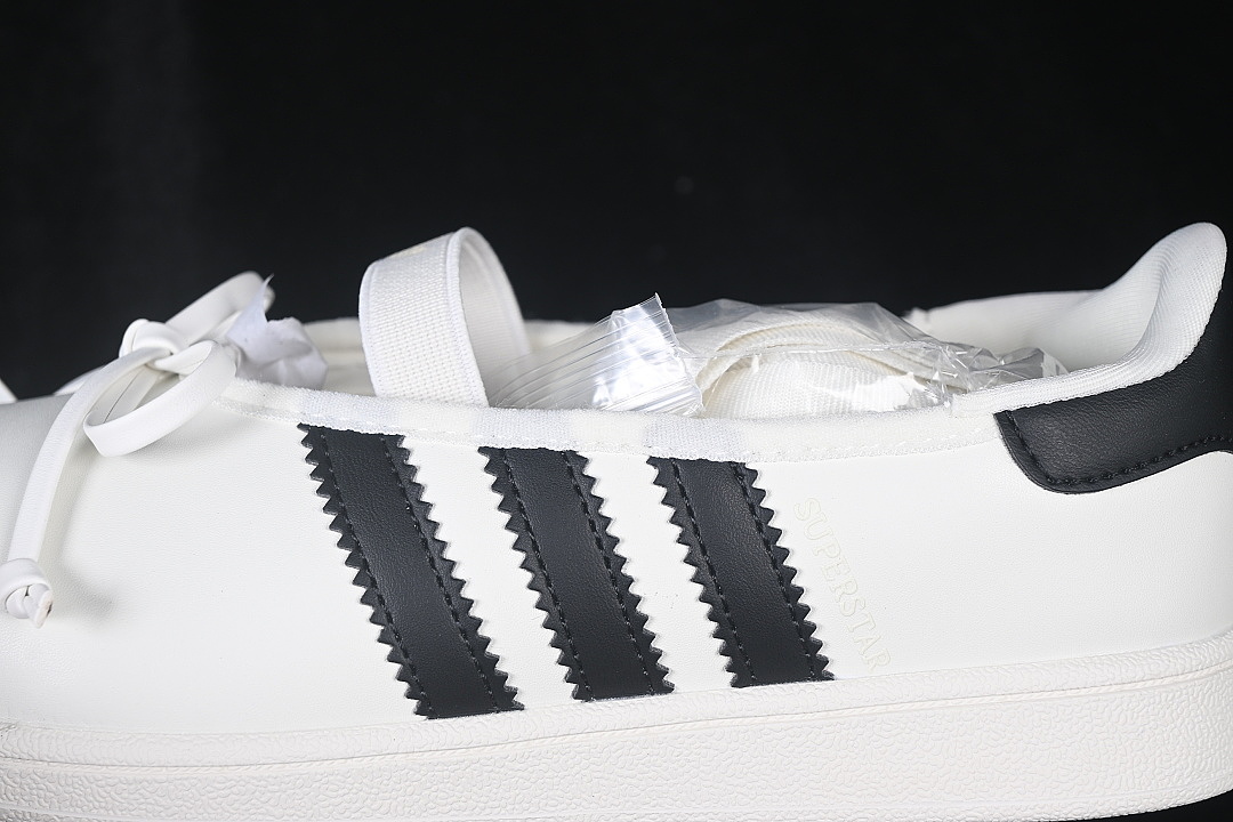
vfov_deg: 18.2
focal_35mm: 75
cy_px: 411
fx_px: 2569
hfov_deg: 27.0
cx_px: 616
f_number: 7.1
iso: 160
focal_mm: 50
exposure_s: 1/80
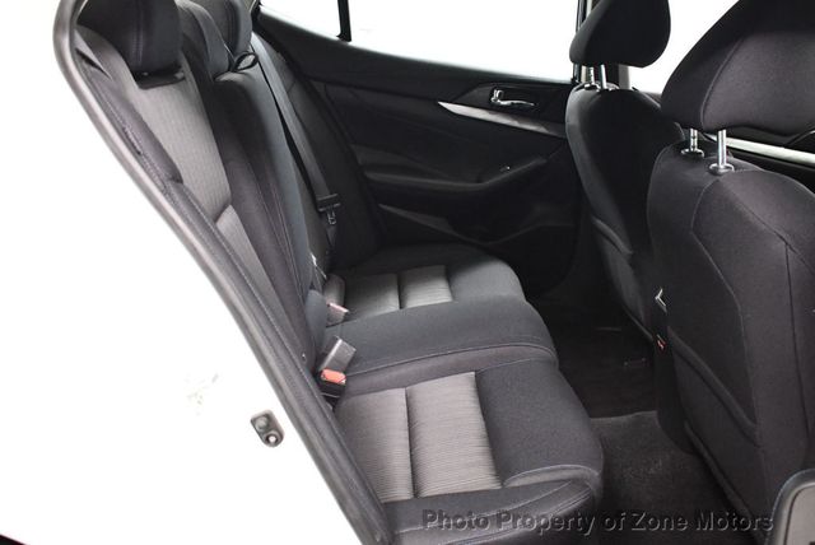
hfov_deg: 53.1
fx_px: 816
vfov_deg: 36.9
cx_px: 408
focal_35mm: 36
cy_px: 272
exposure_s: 1/60
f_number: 3.5
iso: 4500
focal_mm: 18
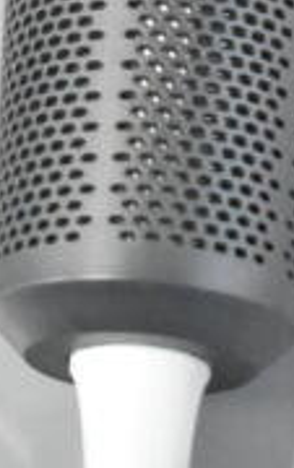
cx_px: 232
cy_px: -484
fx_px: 4166
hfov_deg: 4.0
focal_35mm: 326
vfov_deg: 6.2
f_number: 5
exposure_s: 1/60
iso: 9000
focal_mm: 42
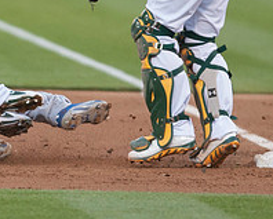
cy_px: -41
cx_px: -123
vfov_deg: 1.9
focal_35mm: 823
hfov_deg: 2.3
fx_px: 6659
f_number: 2.8
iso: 1600
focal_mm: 300
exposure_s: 1/2000
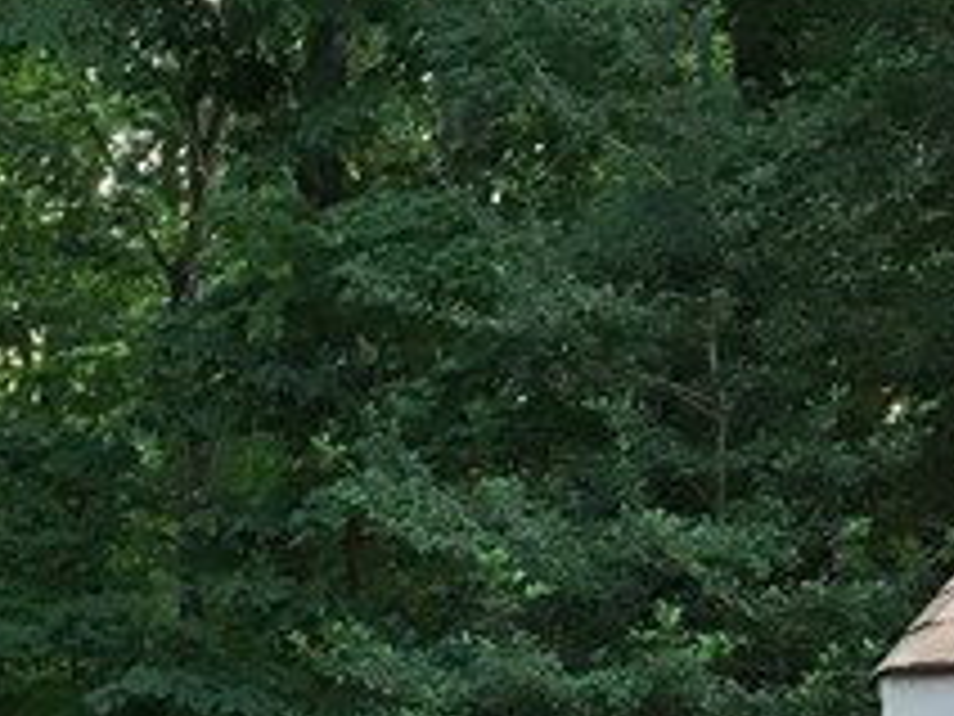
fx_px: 3858
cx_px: -702
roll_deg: -1.3
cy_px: 1162
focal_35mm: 140
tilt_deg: -1.2
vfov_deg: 10.2
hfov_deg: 12.9
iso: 25
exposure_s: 1/30
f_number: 2.2
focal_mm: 4.15
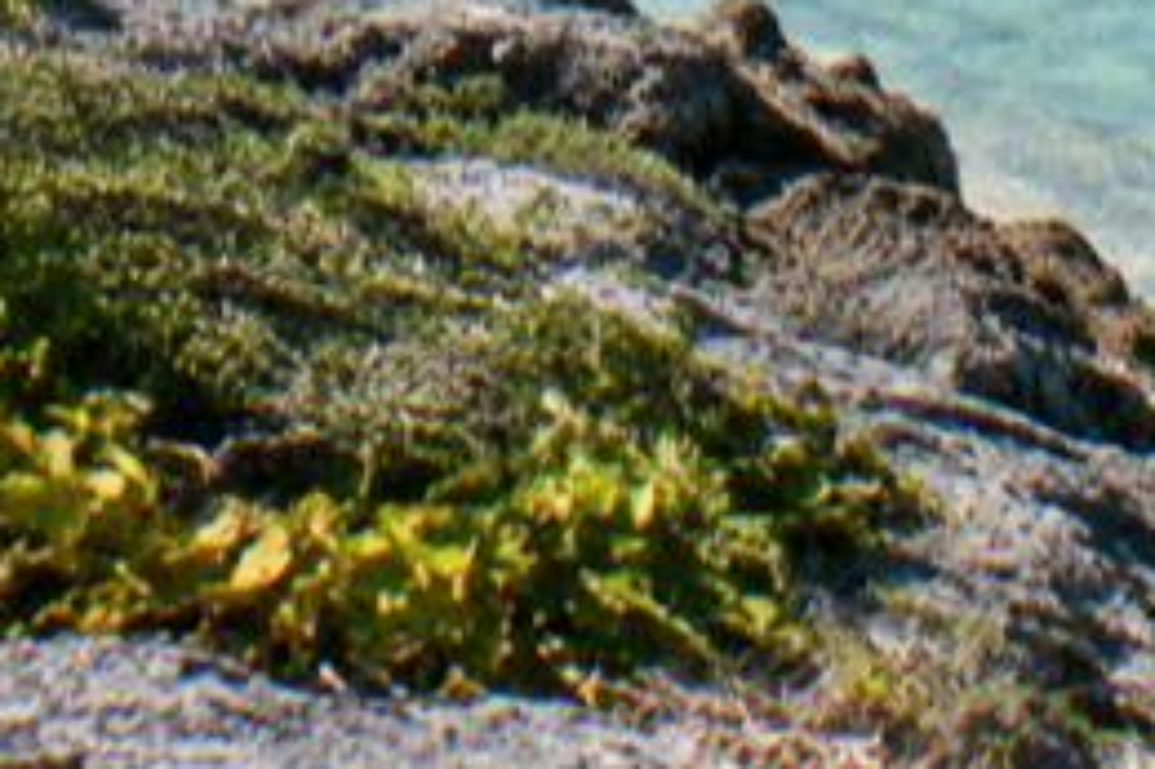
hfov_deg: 8.3
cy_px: -338
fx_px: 7887
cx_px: 1475
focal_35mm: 246
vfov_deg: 5.5
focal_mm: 64
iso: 100
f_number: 8
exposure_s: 1/250
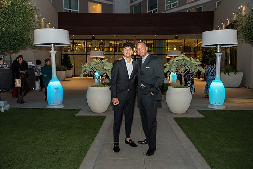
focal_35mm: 30
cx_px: 128
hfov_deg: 61.9
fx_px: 211
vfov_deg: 43.7
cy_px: 85
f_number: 2.8
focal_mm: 29.5
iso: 1600
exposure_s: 1/160
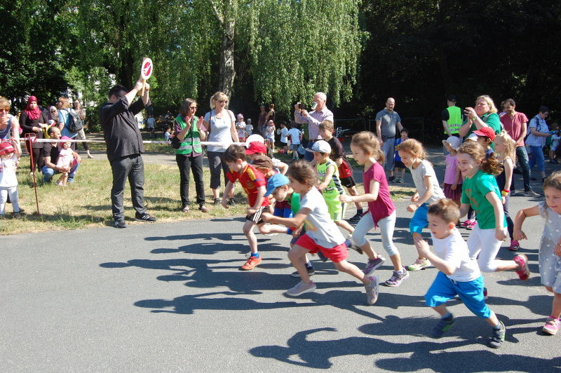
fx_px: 514
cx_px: 280
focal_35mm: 33
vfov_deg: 39.9
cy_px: 186
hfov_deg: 57.3
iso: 200
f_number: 7.1
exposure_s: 1/200
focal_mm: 22
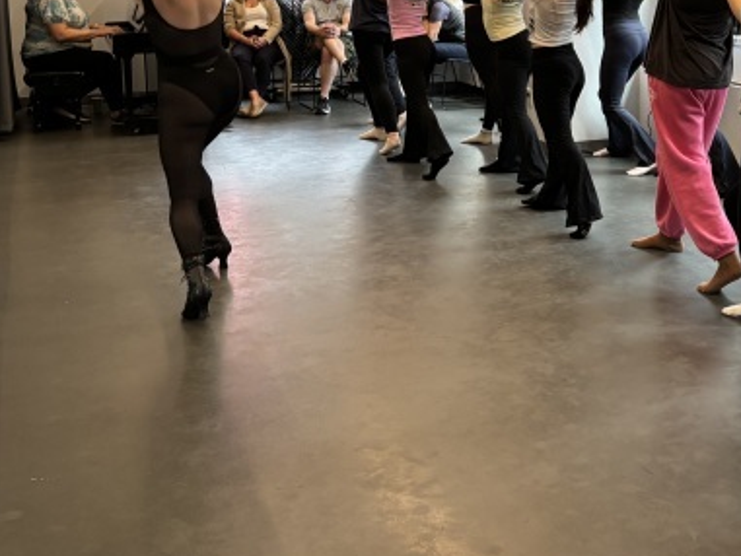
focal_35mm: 50
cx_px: 682
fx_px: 1071
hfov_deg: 35.7
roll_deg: -1.0
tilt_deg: -7.0
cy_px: 60
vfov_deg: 28.1
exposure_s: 1/113
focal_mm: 5.96
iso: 125
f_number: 1.6
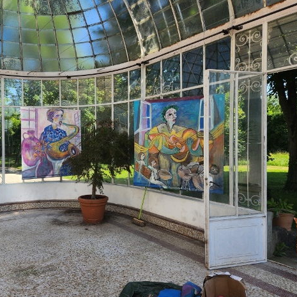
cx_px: 99
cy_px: 149
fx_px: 272
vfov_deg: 57.3
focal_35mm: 28
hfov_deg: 56.1
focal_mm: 5.4
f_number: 1.8
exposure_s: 1/697
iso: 20
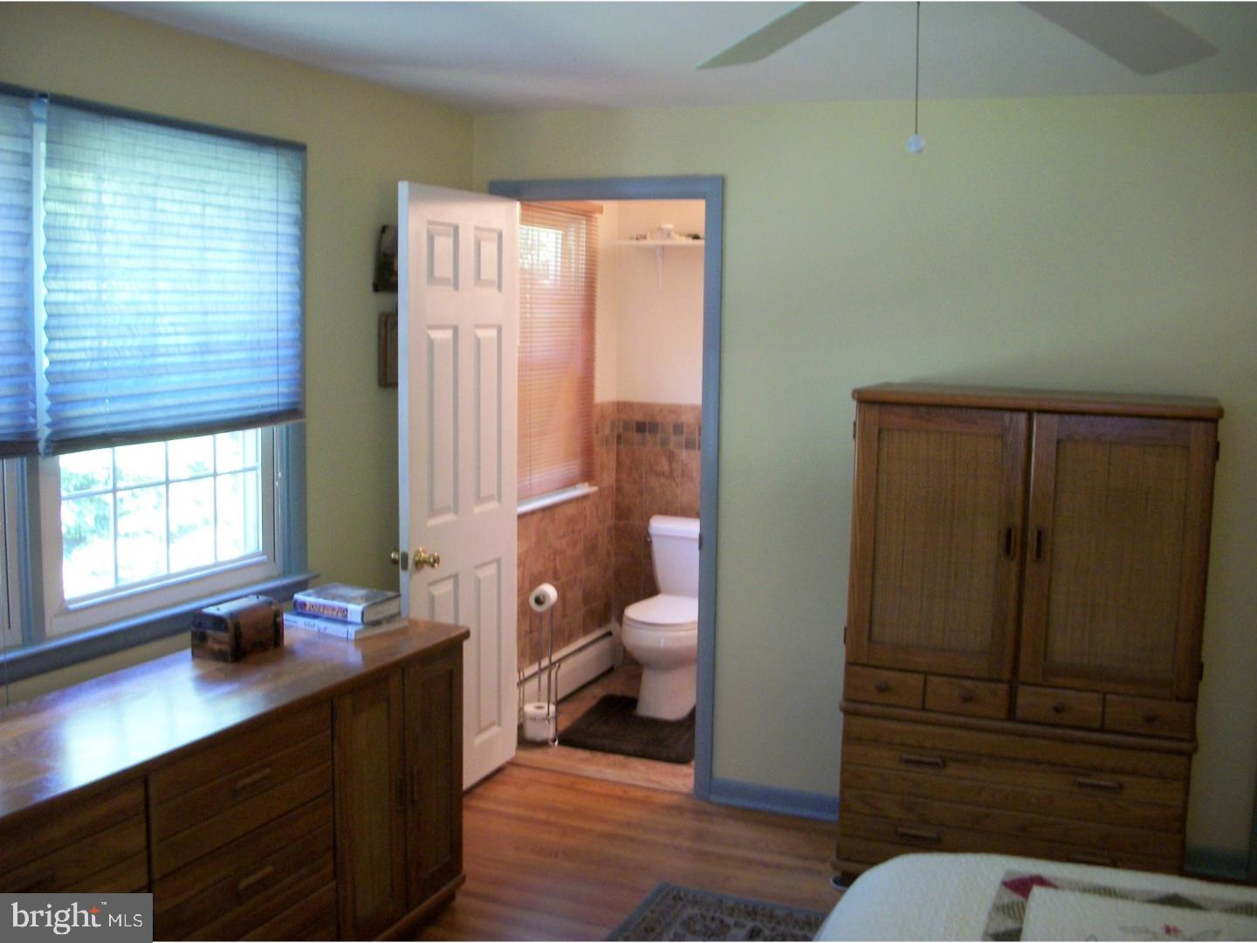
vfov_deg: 40.7
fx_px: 1271
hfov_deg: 52.6
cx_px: 628
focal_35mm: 35
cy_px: 472
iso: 160
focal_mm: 6.3
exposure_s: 1/15
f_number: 3.1
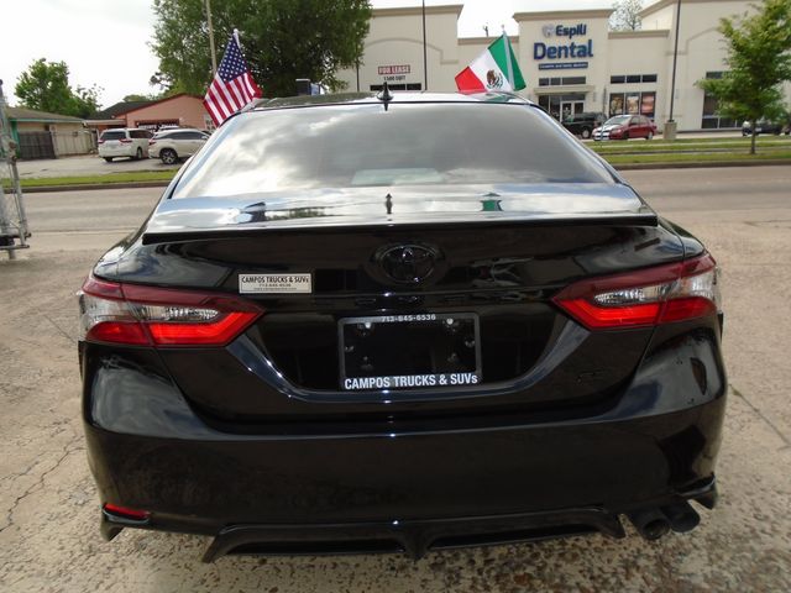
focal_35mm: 26
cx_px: 396
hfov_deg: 67.3
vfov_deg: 53.1
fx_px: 594
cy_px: 296
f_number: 3.2
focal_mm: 4.6
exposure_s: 1/800
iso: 100
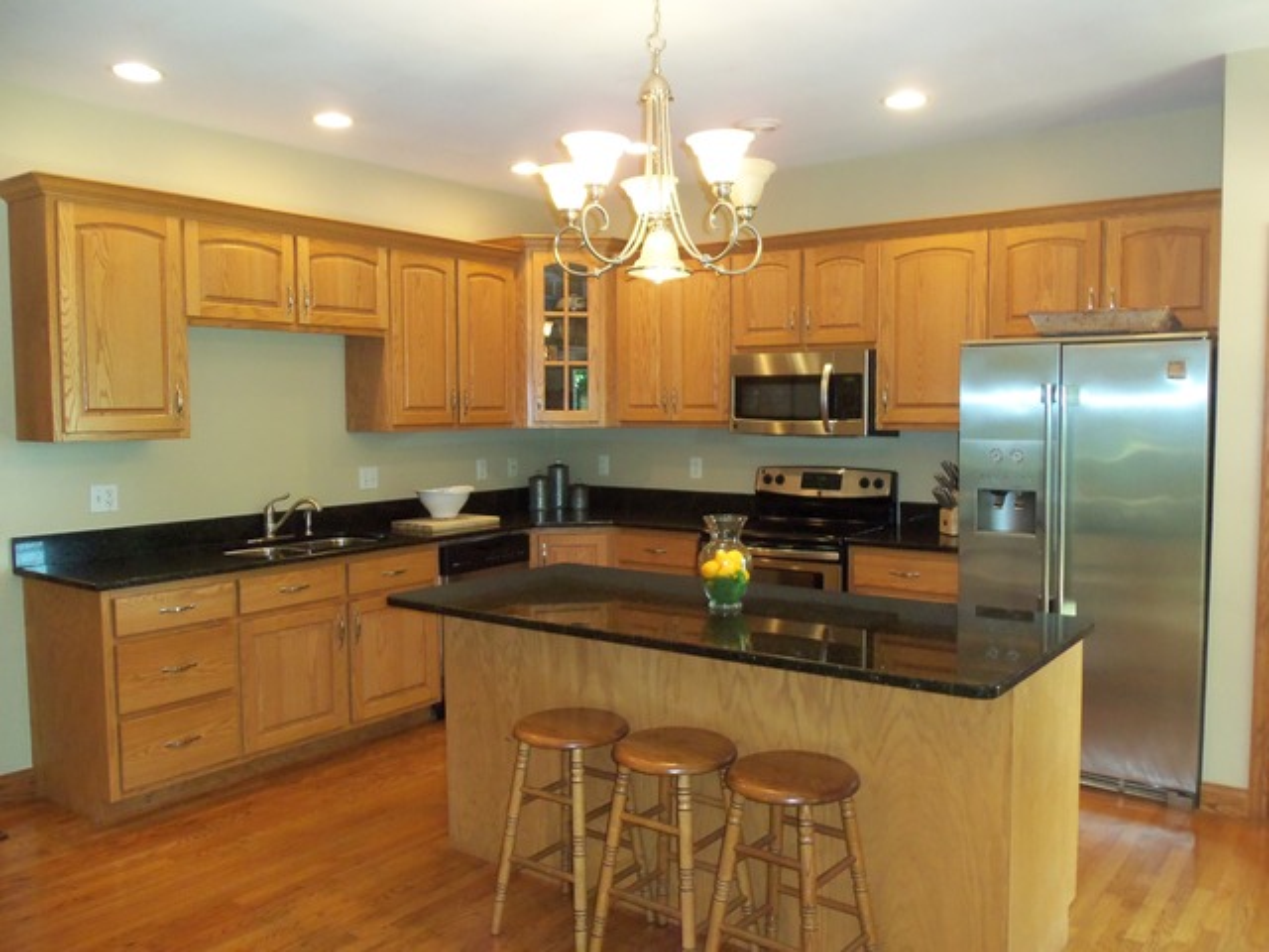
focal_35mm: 29
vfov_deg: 48.2
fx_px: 1063
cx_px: 634
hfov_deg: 61.7
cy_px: 476
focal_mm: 5.2
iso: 250
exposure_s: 1/30
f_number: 3.4
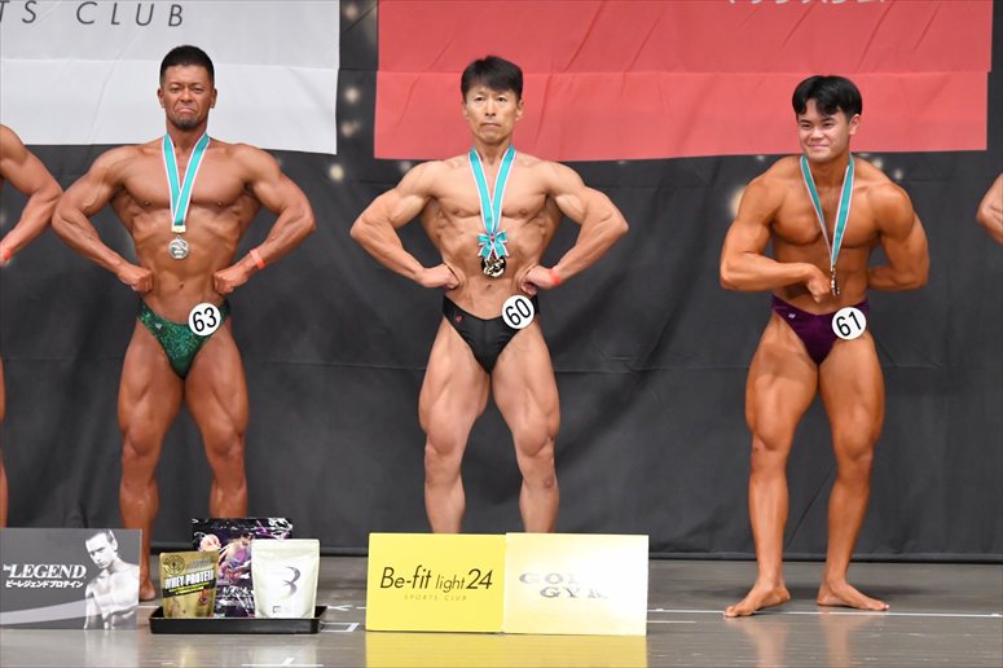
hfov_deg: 9.5
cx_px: 502
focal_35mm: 217
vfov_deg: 6.3
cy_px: 334
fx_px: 6043
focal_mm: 145
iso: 6400
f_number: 5.6
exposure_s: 1/400
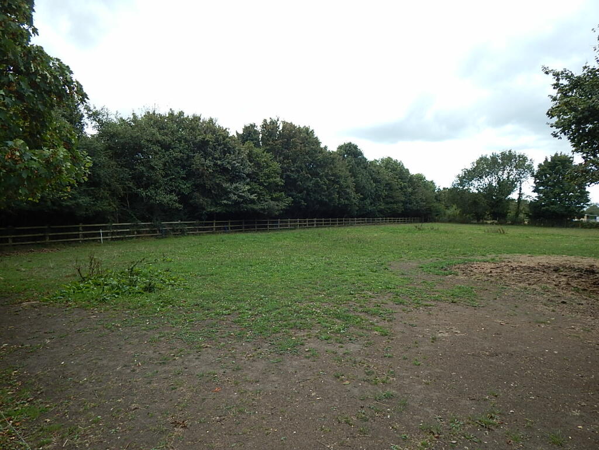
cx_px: 300
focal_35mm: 22
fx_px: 381
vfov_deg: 61.1
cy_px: 225
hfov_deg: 76.4
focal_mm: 4
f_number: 3
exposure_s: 1/400
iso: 125
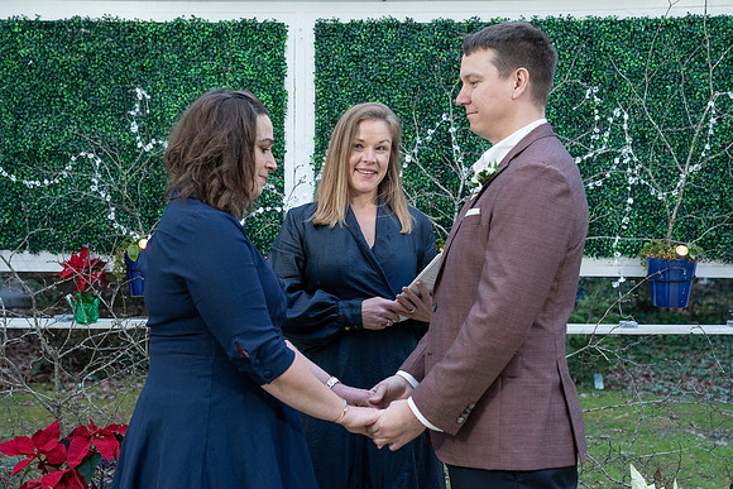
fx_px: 1059
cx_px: 334
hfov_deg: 38.2
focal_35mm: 52
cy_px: 252
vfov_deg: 26.0
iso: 2000
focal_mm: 46
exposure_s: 1/100
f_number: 4
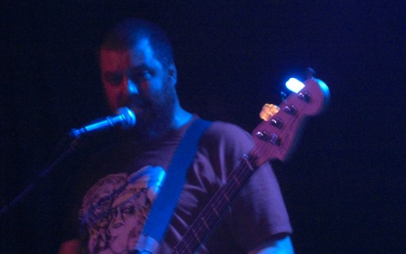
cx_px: 173
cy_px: 132
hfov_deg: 14.8
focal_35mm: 141
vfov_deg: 9.3
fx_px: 1560
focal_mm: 23.7
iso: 800
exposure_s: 1/8
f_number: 5.1
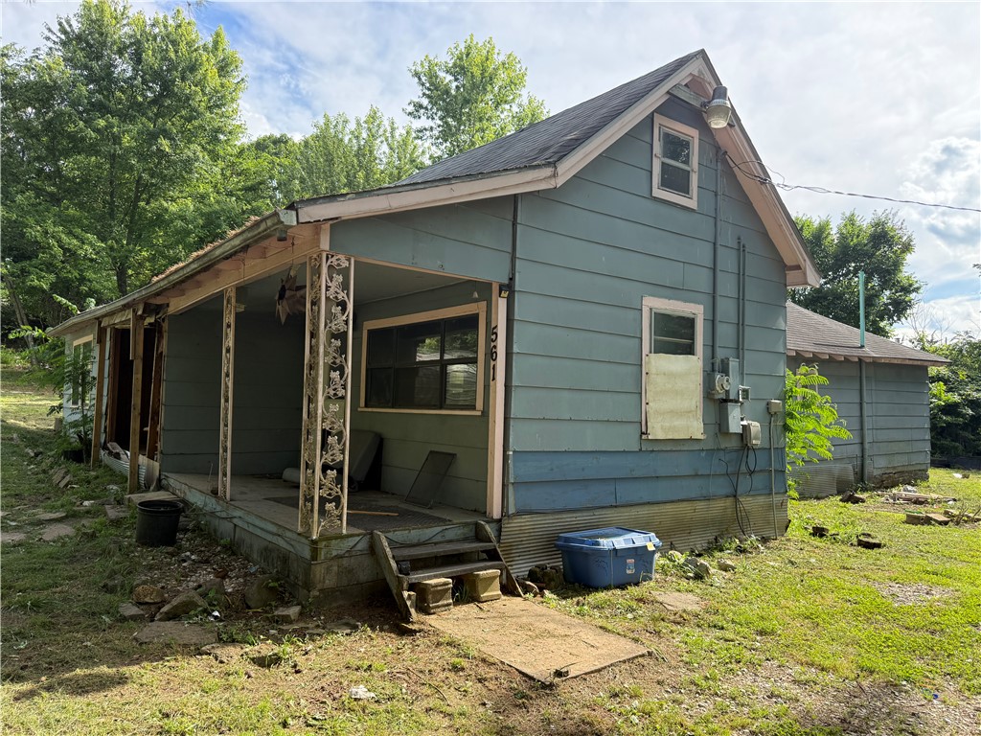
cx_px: 490
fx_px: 680
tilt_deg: +3.2
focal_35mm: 24
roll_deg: -2.0
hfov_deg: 71.6
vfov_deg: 56.8
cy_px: 368
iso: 100
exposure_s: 1/1292
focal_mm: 6.76
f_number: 1.78
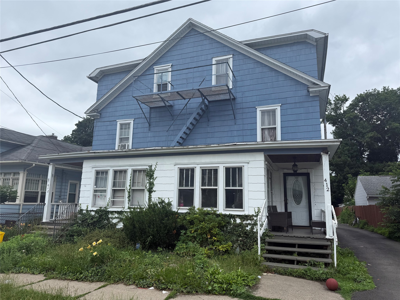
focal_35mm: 24
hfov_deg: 71.6
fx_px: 277
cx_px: 200
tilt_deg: +11.3
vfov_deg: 56.8
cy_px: 150
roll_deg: -2.3
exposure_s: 1/4673
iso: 80
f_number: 1.78
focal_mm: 6.76
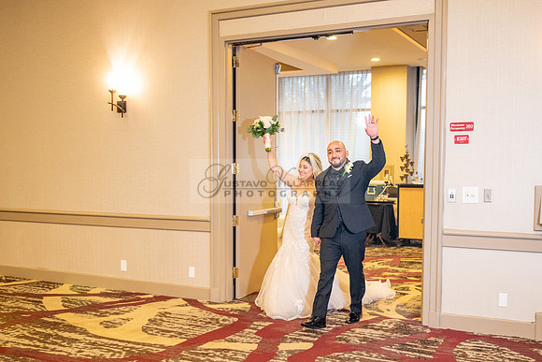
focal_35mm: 42
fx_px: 638
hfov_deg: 45.9
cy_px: 214
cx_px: 303
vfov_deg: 31.6
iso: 1600
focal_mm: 31
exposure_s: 1/80
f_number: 2.8
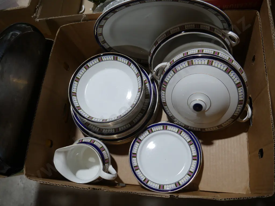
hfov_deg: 60.0
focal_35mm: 30
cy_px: 103
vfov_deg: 46.8
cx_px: 138
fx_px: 238
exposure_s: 1/125
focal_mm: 15
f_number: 4
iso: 200
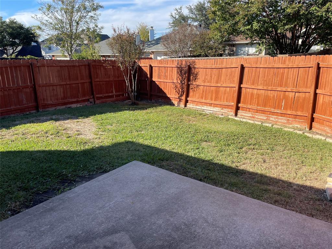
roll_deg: +0.8
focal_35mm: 26
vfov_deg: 53.1
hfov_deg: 67.3
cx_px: 166
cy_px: 124
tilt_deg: -14.0
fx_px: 249
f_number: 1.6
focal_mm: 4.2
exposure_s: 1/1435
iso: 32
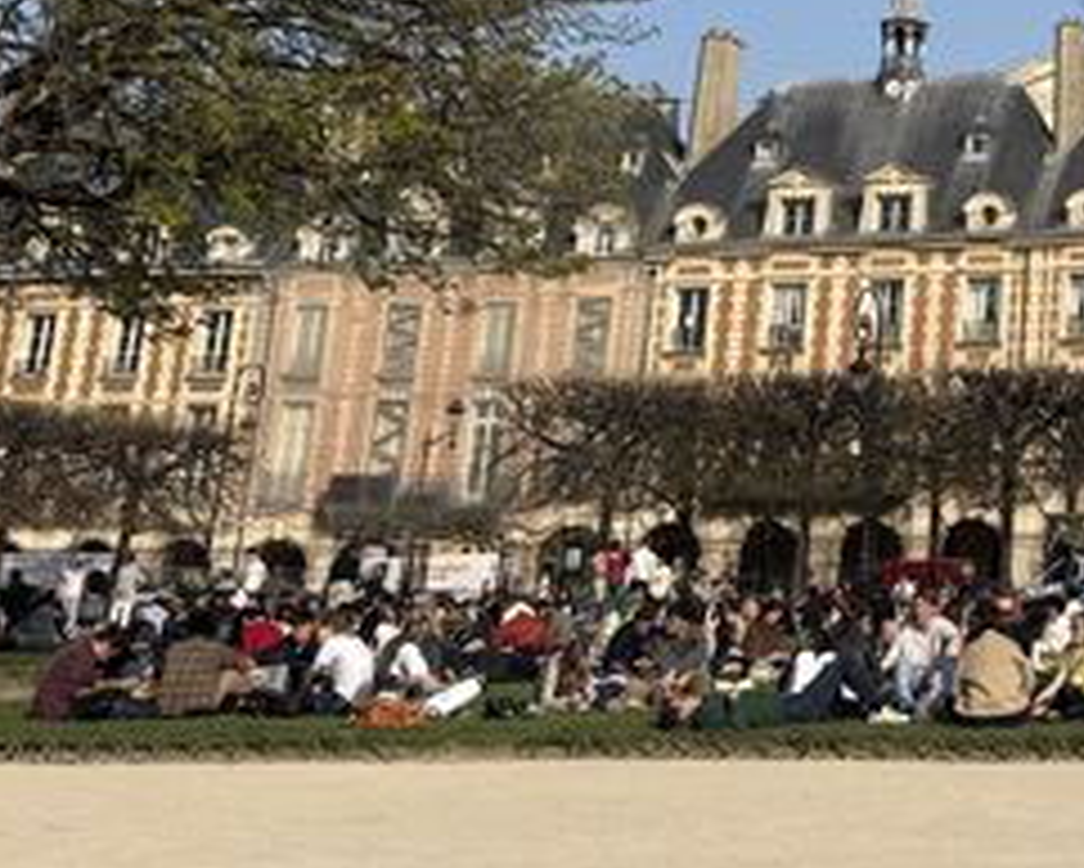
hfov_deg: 24.6
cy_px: -250
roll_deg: +0.9
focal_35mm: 68
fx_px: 2182
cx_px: 1376
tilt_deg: +20.4
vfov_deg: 20.6
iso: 80
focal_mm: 6.76
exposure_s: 1/4950
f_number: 1.78
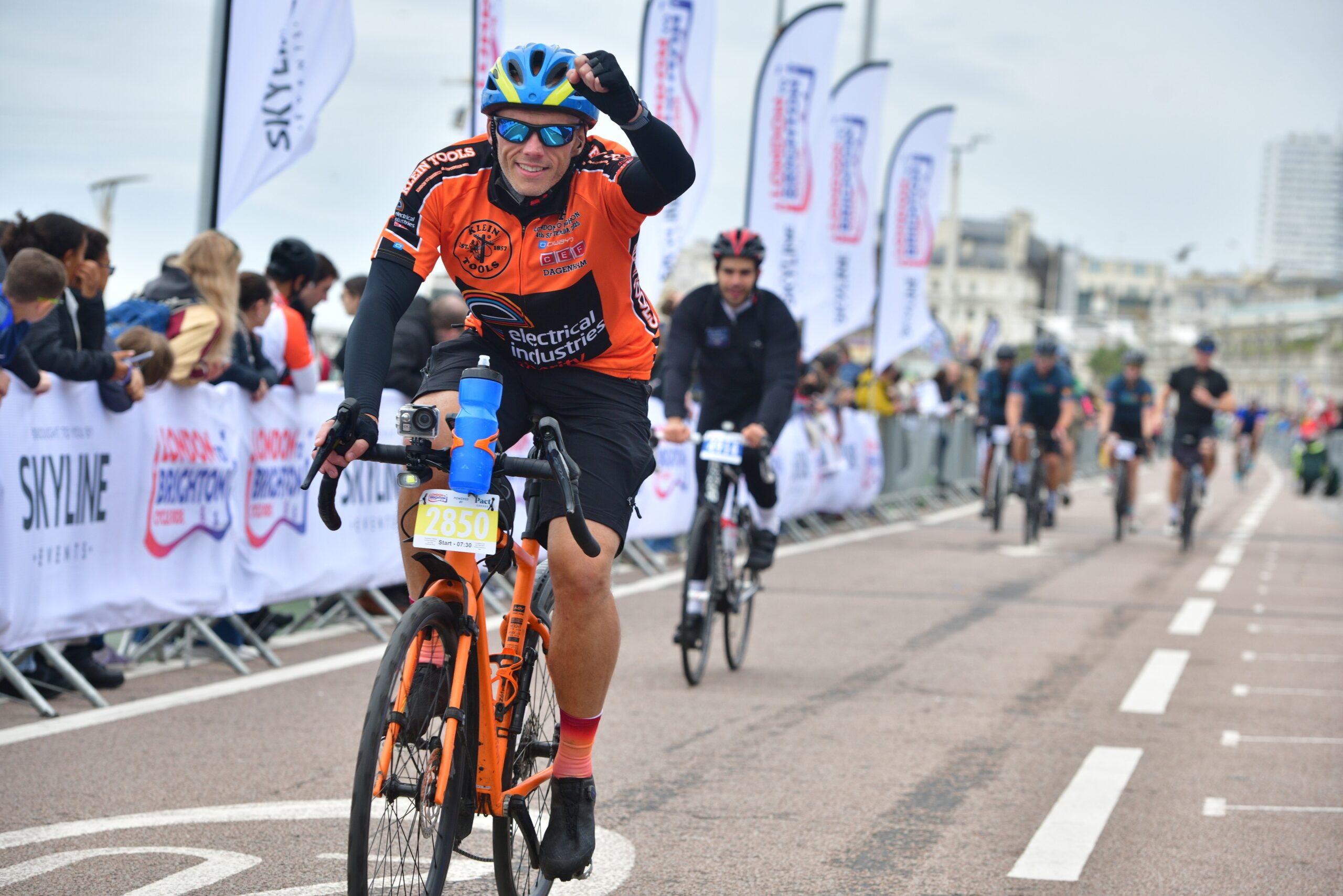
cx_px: 672
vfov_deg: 11.2
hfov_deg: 16.8
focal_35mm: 122
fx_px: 4551
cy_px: 448
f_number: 5.6
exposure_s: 1/1000
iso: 400
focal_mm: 122
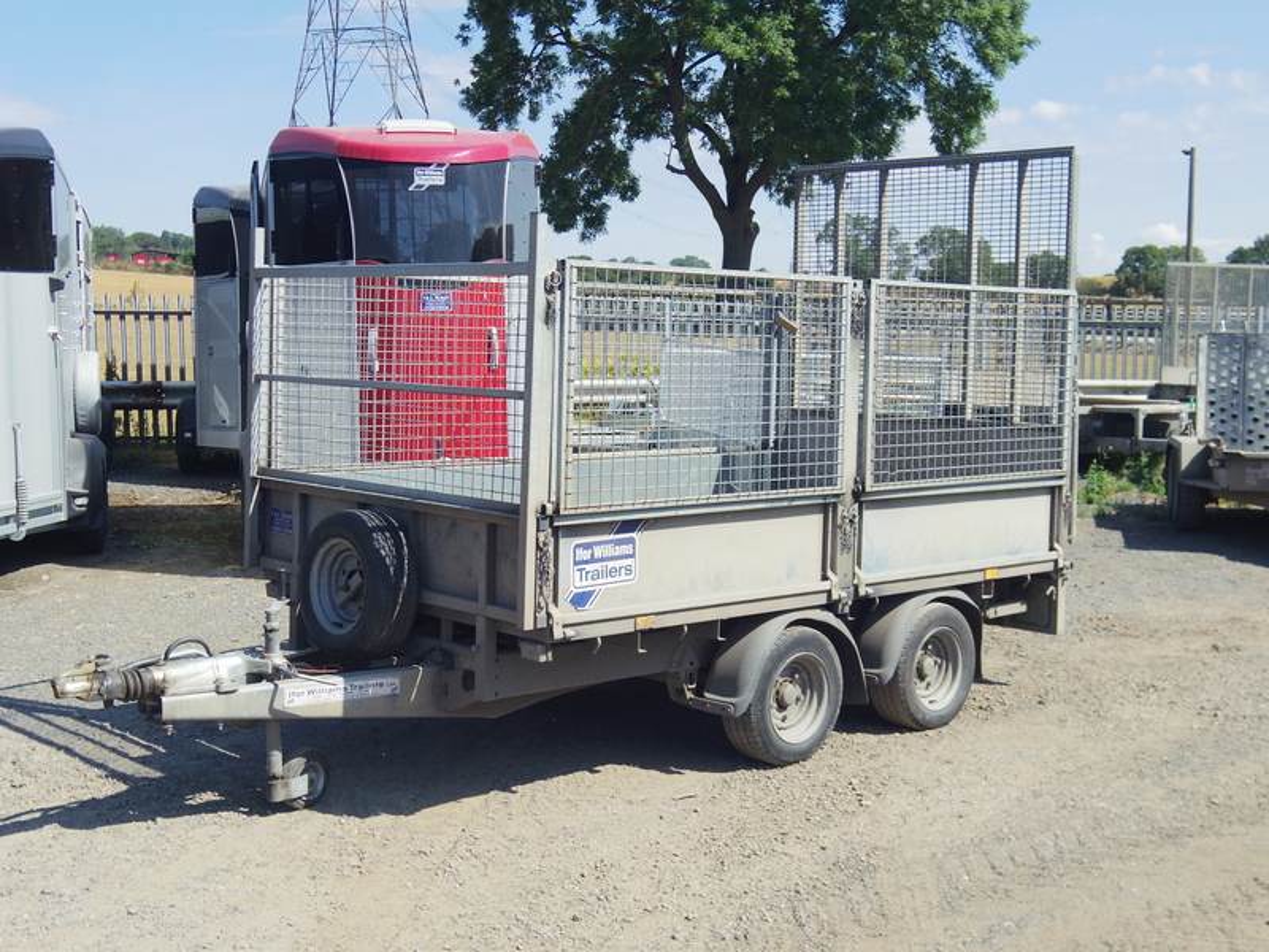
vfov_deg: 30.9
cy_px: 476
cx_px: 634
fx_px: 1723
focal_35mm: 47
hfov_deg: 40.4
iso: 200
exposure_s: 1/640
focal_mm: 8.5
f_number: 3.2
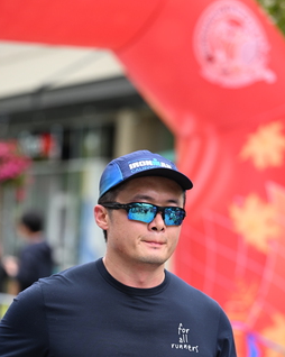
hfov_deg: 9.4
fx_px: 1731
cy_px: 285
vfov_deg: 11.7
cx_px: 171
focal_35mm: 164
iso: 640
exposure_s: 1/1600
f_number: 2.8
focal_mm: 101
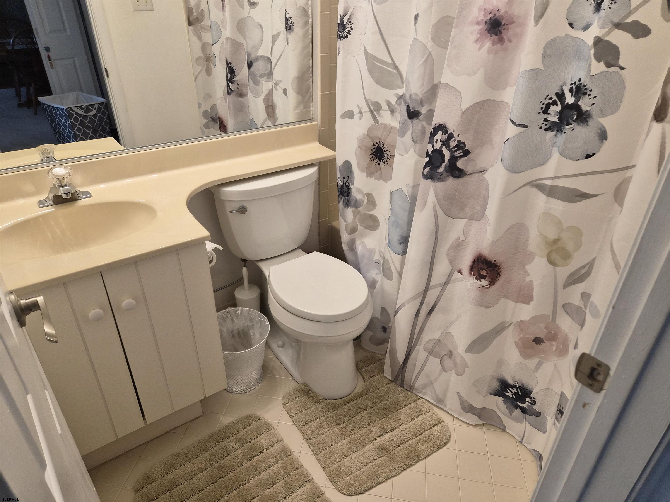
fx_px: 445
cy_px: 251
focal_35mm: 23
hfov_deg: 73.9
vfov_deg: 58.9
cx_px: 335
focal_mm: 5.4
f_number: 1.8
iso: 100
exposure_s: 1/120
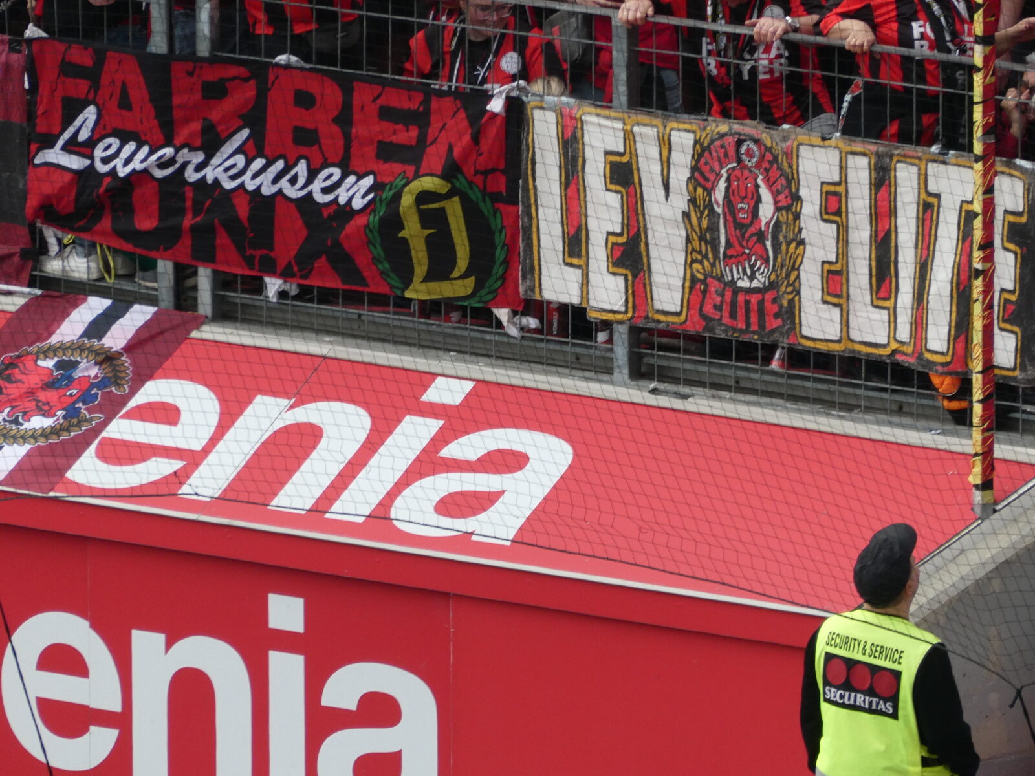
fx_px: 24398
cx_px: 518
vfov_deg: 1.8
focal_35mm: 816
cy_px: 388
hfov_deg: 2.4
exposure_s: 1/125
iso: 125
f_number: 6.4
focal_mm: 129
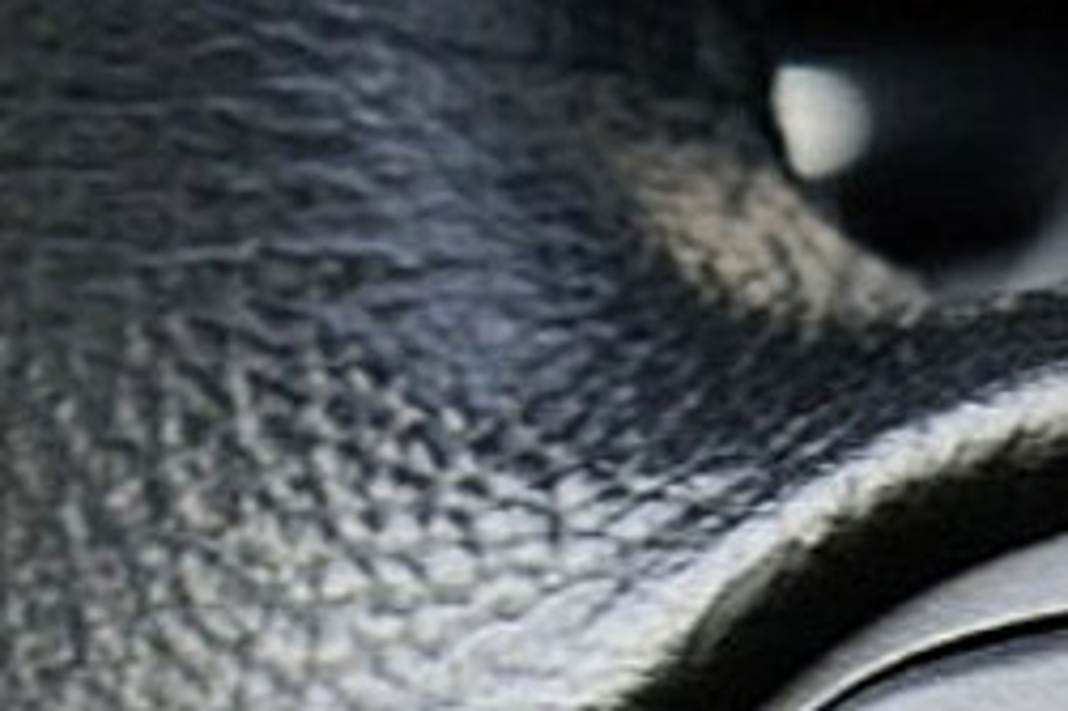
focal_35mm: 461
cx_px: 617
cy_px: 1307
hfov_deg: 4.5
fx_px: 13661
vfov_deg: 3.0
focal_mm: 55
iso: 800
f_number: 7.1
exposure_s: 1/60
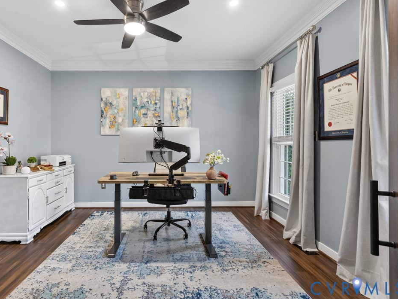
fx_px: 207
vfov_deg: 71.6
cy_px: 145
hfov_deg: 87.2
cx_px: 170
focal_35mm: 18
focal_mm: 16
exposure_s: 1/13
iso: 2000
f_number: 9
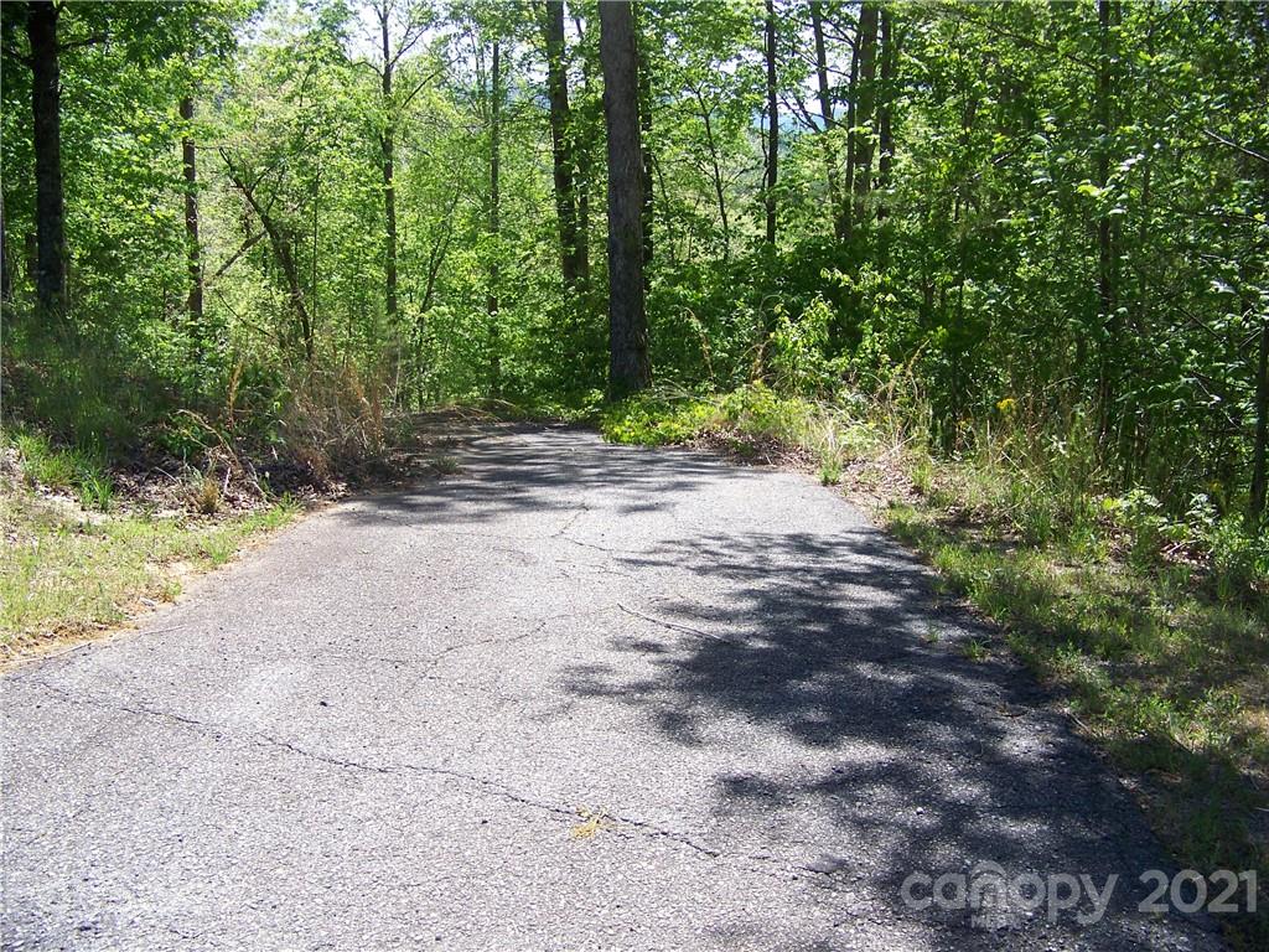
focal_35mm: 36
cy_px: 476
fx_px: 1320
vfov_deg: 39.7
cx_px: 634
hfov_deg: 51.4
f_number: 2.8
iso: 64
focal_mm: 5.85
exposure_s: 1/400
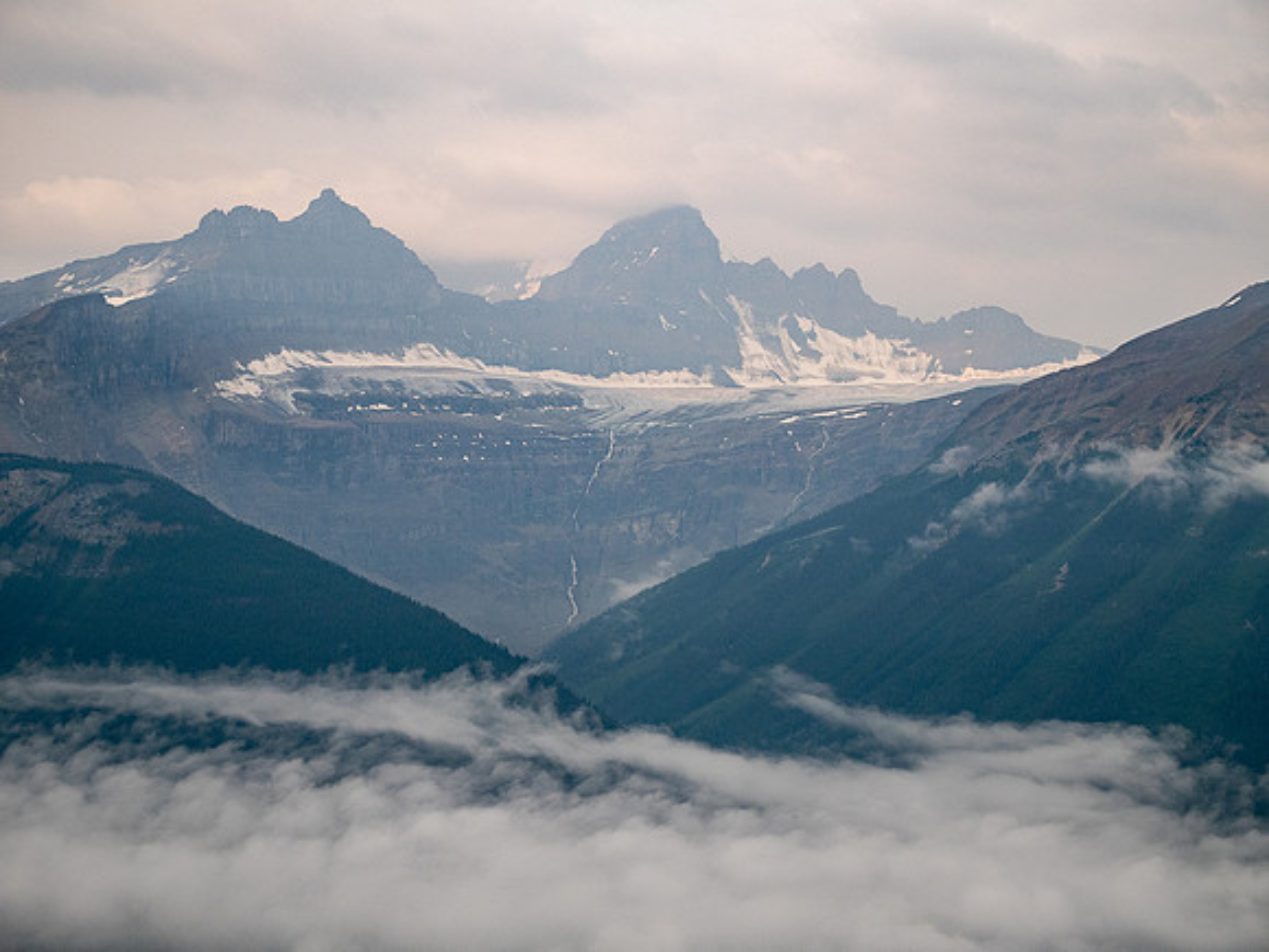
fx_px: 2346
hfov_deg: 30.3
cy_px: 476
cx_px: 634
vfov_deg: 22.9
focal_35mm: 64
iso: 200
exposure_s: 1/320
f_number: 8
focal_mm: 32
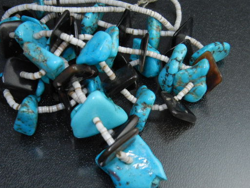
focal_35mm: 56
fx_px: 405
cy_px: 94
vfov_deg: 26.1
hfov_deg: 34.3
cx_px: 109
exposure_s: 1/30
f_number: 7.6
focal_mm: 8.1
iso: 800
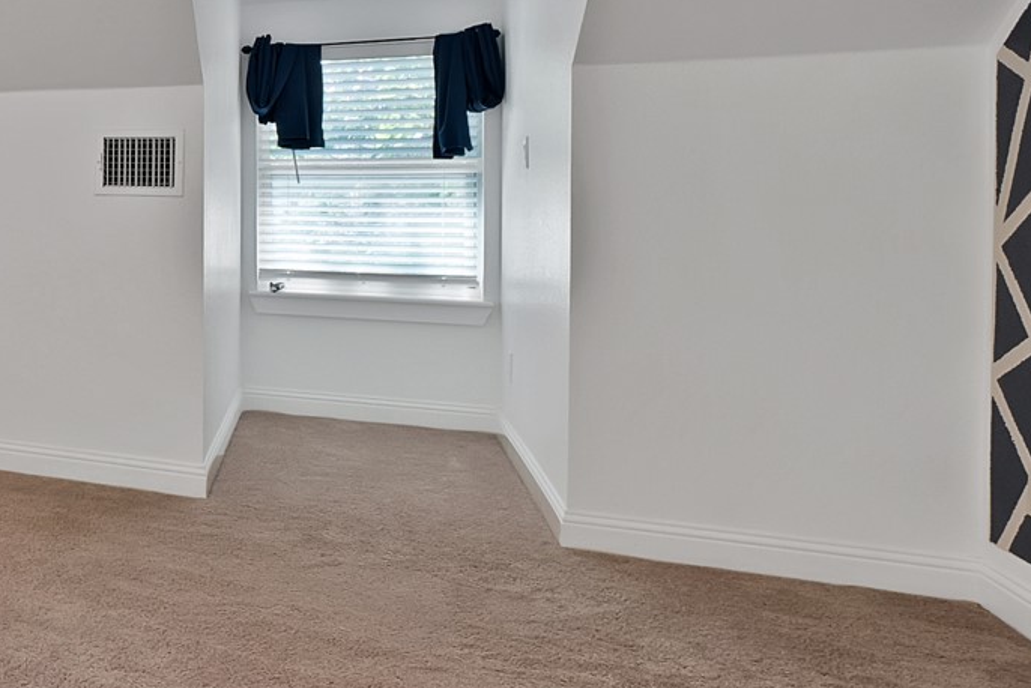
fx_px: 1003
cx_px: -436
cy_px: 177
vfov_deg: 37.0
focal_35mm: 35
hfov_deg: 32.2
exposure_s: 1/4
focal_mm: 12
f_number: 9
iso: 640
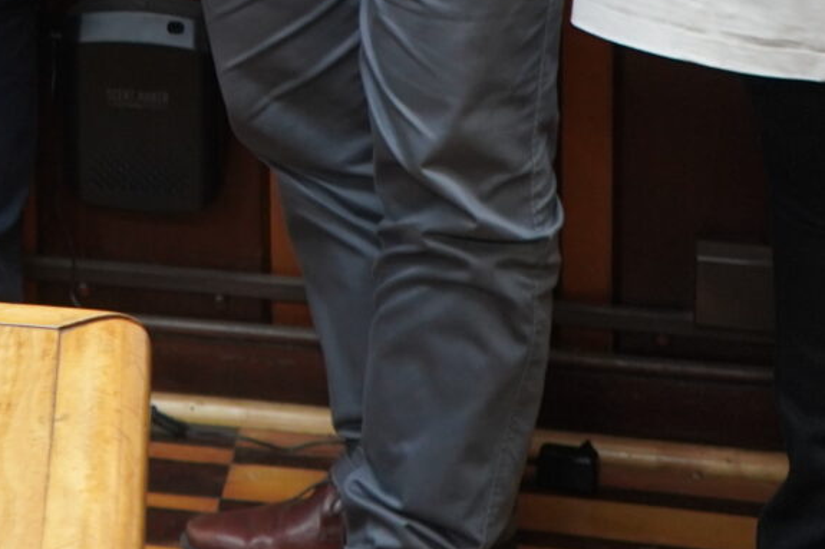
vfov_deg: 8.8
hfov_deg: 13.2
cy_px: -587
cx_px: -385
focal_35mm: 147
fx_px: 3368
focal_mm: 33
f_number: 4
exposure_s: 1/160
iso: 1250
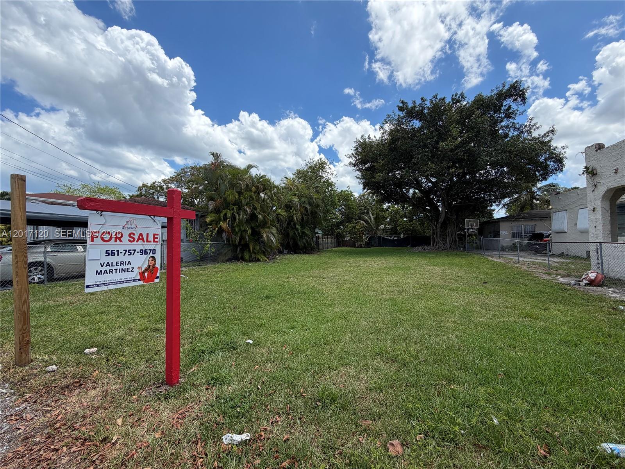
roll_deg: +1.6
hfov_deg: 102.1
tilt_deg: +2.2
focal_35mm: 14
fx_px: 253
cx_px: 312
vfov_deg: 85.7
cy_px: 234
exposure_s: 1/789
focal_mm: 2.22
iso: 25
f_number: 2.2
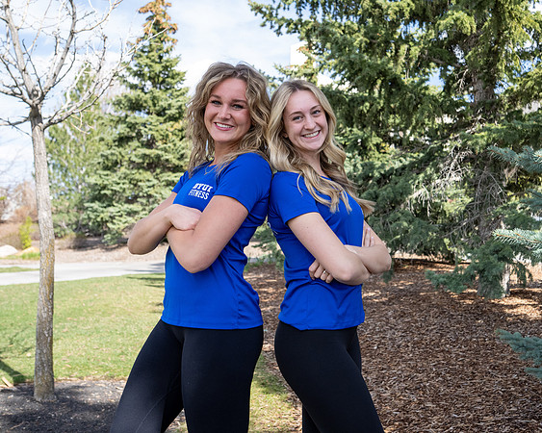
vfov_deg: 37.3
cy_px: 158
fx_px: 638
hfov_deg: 45.5
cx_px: 351
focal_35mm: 40
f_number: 4
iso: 800
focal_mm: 27.5
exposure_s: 1/2500
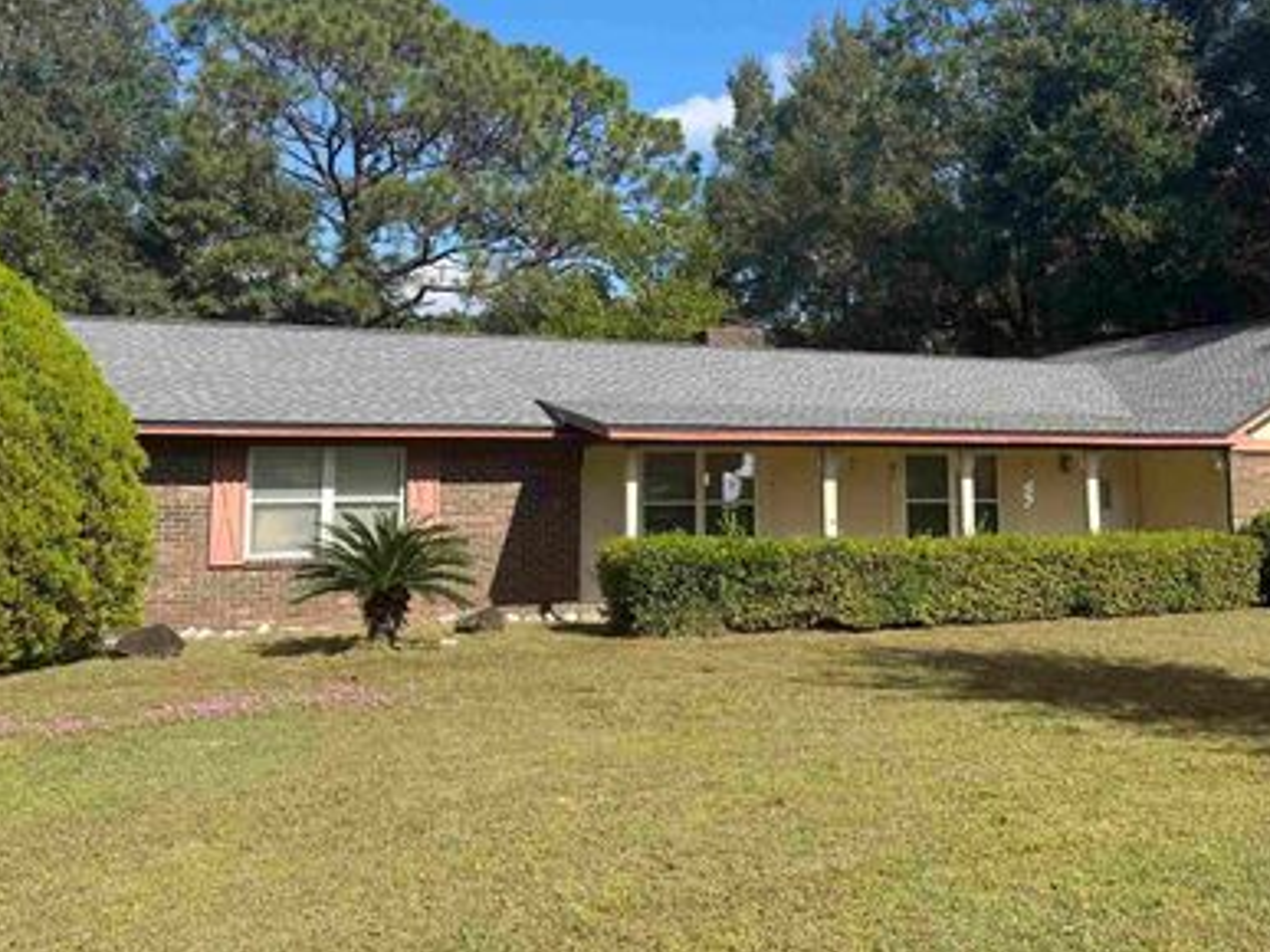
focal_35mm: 31
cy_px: 346
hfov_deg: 58.0
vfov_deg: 45.0
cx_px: 755
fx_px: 1137
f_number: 1.78
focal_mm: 6.76
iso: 80
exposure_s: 1/3021
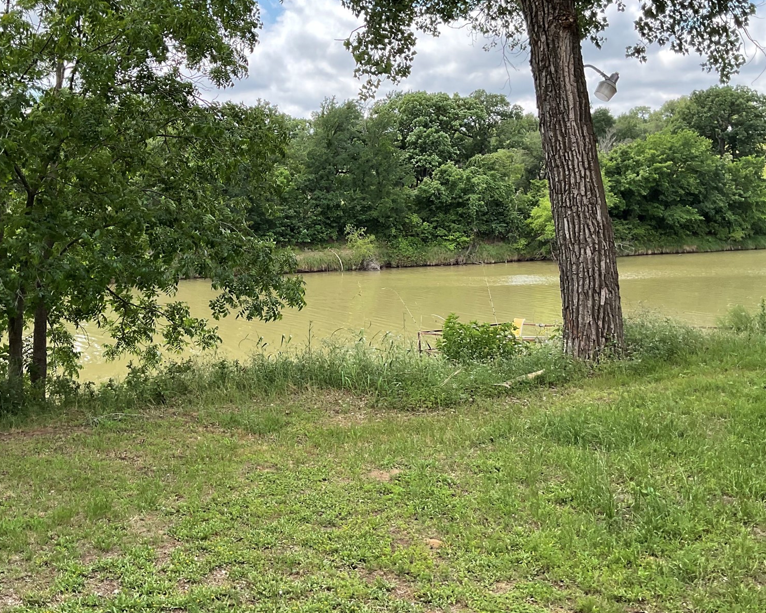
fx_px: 884
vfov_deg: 38.2
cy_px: 262
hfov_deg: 46.6
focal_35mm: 39
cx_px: 314
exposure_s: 1/461
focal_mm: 3
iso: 16
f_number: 1.8
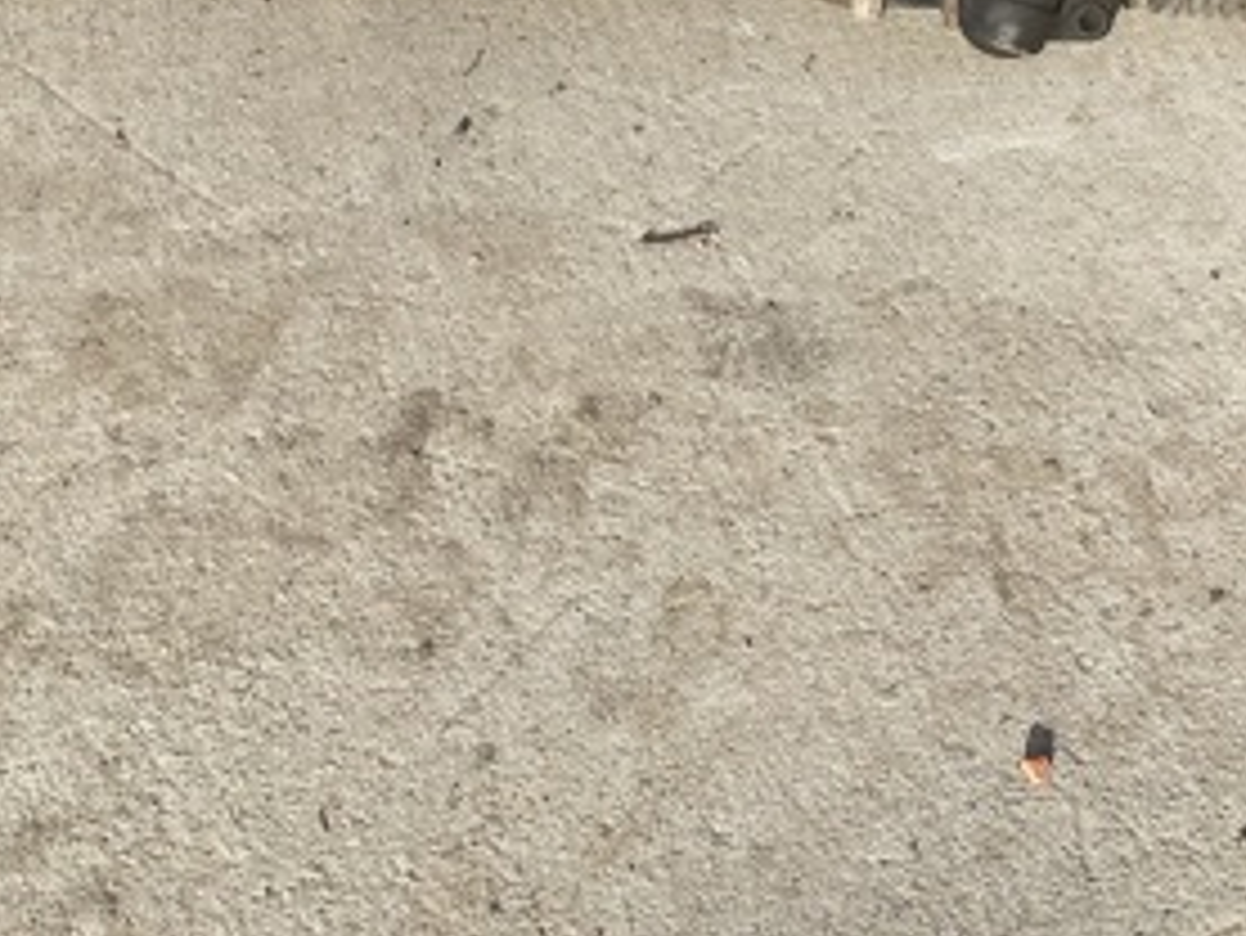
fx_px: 2161
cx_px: 612
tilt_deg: -46.6
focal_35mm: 60
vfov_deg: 22.9
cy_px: -110
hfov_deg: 32.2
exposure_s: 1/2183
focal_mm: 4.25
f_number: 1.8
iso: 32
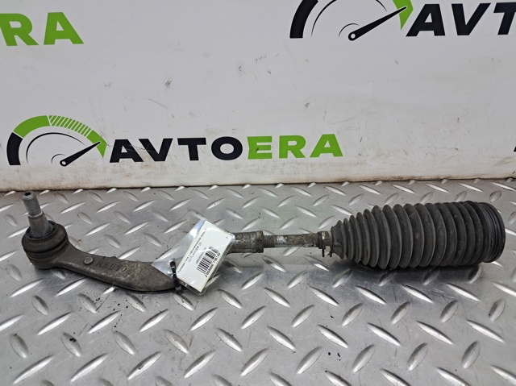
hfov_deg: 65.4
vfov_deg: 51.3
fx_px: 402
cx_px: 258
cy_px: 193
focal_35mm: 27
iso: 80
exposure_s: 1/50
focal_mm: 4
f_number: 1.8
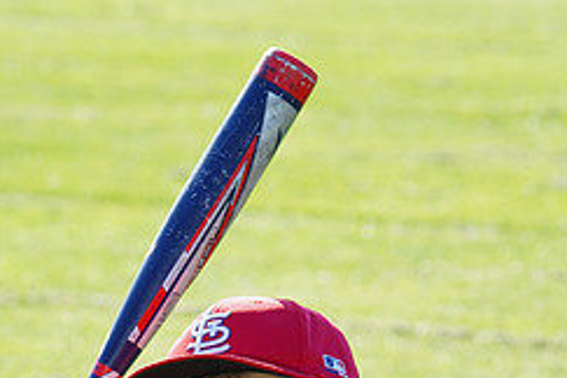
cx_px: 257
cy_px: 449
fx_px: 5386
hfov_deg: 6.0
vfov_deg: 4.0
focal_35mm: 342
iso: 200
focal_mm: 143
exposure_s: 1/200
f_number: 8
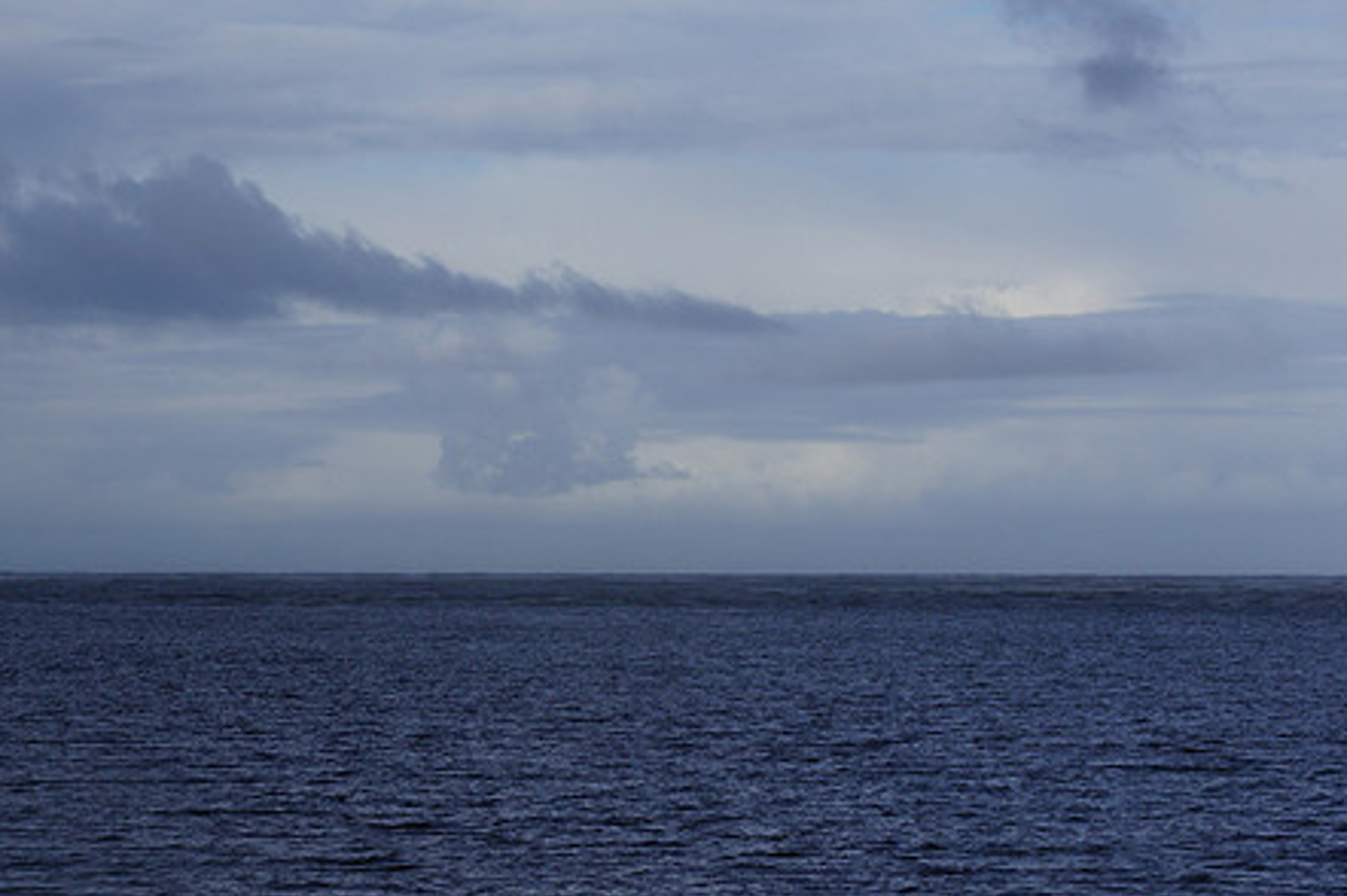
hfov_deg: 13.9
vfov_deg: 9.3
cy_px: 414
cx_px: 762
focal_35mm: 148
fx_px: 5521
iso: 100
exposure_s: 1/200
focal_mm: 75
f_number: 13
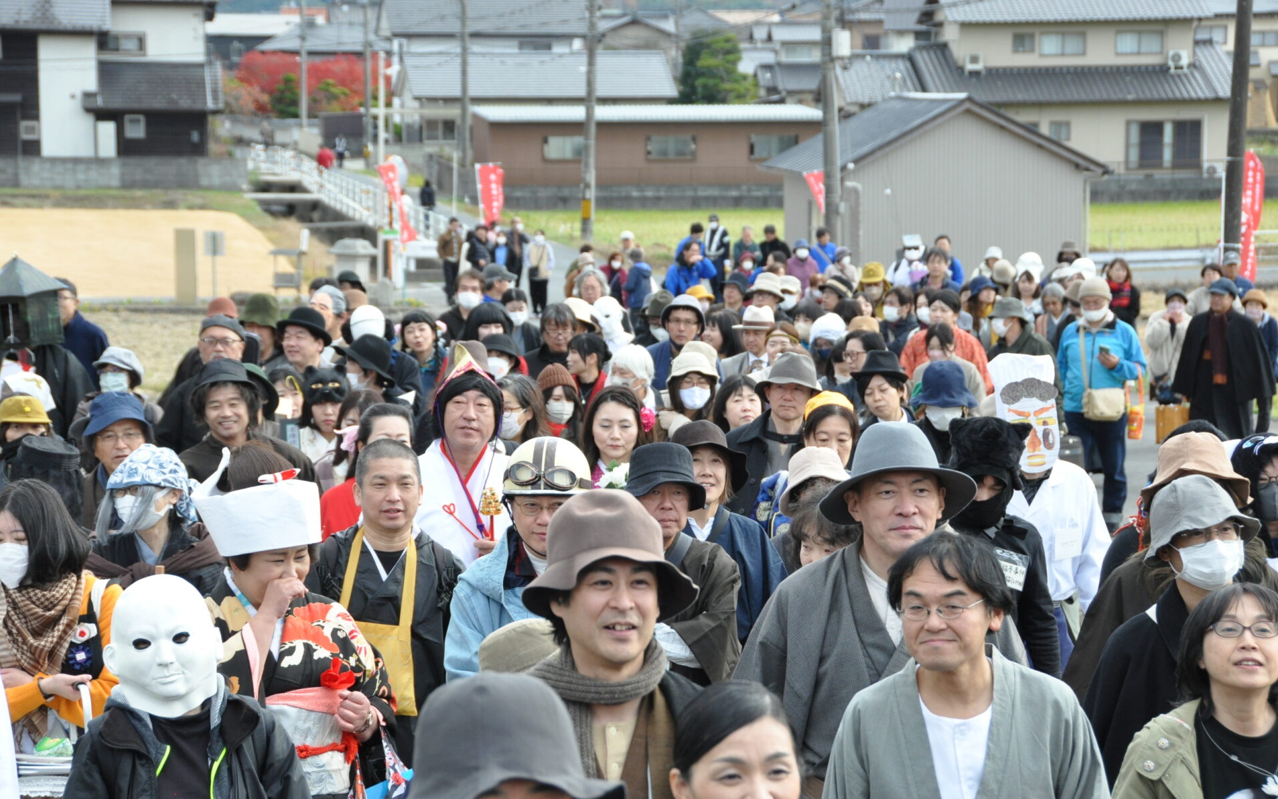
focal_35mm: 126
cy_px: 416
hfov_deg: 16.6
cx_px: 642
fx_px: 4388
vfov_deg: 10.4
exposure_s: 1/400
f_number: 10
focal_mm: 82
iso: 800
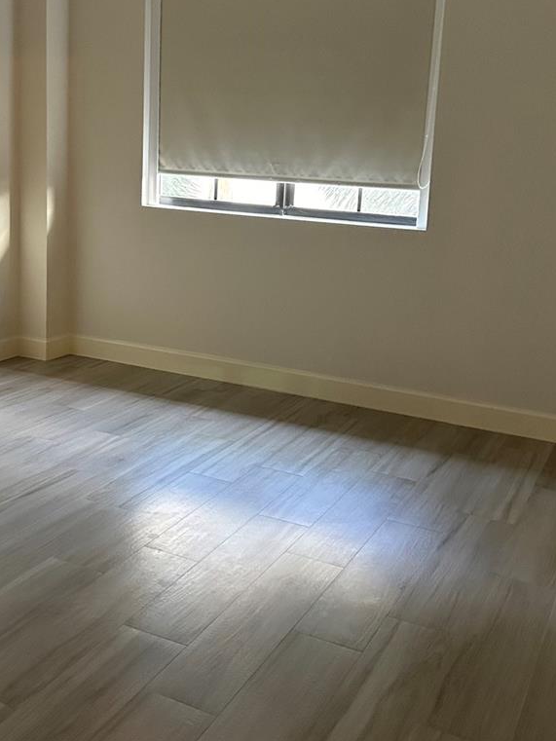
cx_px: 250
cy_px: 282
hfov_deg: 35.1
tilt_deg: -10.5
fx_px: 878
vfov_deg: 45.4
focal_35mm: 41
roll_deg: -3.9
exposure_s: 1/60
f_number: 1.5
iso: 500
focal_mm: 5.7
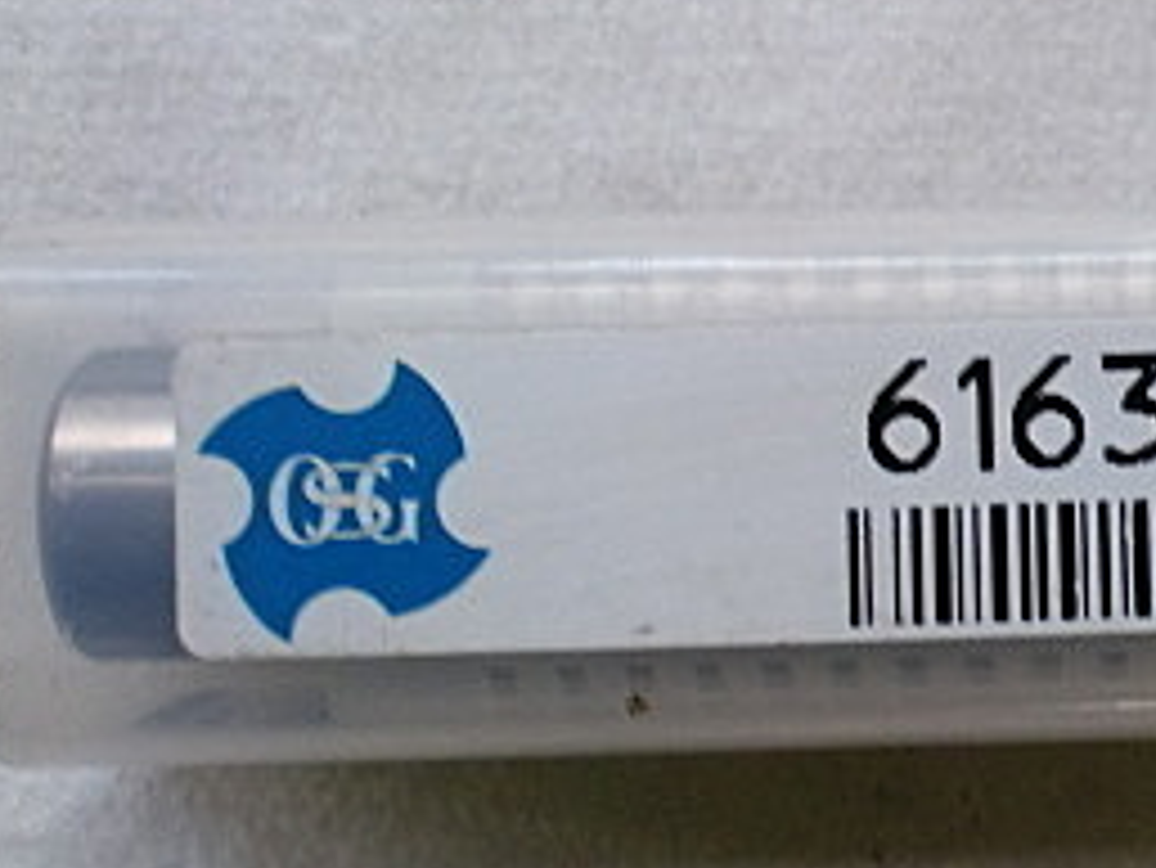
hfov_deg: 21.2
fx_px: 2907
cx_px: 1309
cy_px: 508
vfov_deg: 17.0
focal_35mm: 87
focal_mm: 6.3
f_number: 3.1
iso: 125
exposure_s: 1/60
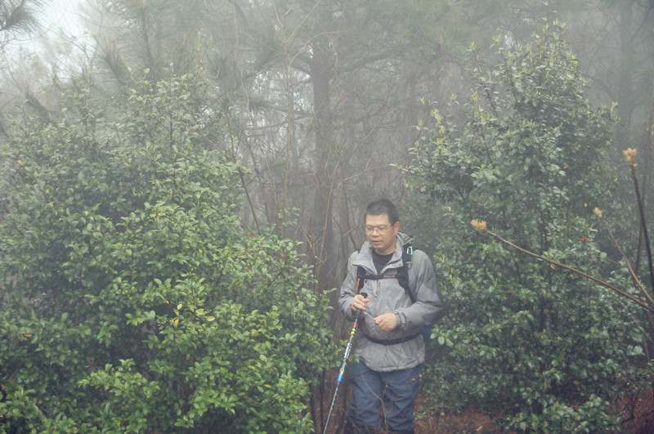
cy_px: 217
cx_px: 327
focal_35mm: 48
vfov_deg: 28.0
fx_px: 871
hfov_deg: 41.2
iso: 1250
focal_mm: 32
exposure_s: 1/640
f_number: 2.8
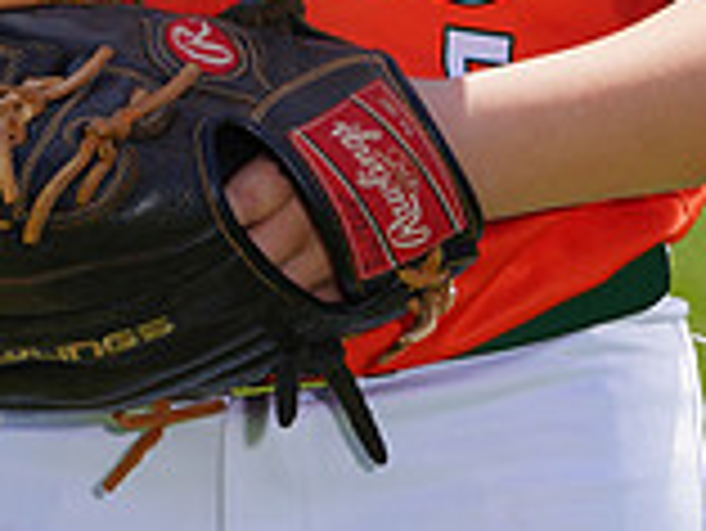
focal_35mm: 696
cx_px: 326
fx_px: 14206
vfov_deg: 2.1
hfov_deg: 2.8
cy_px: -378
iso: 100
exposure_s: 1/250
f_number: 9
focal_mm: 196
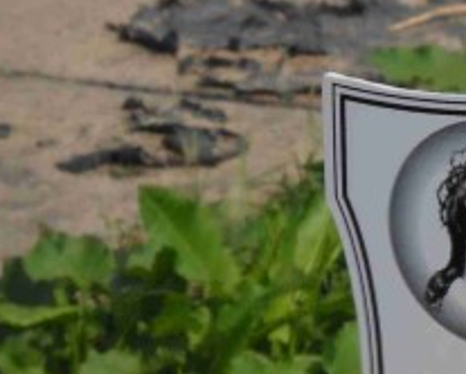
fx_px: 6033
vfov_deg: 3.5
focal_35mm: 437
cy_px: 496
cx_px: 696
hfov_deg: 4.4
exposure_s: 1/135
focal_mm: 24.03
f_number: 11.9
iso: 64
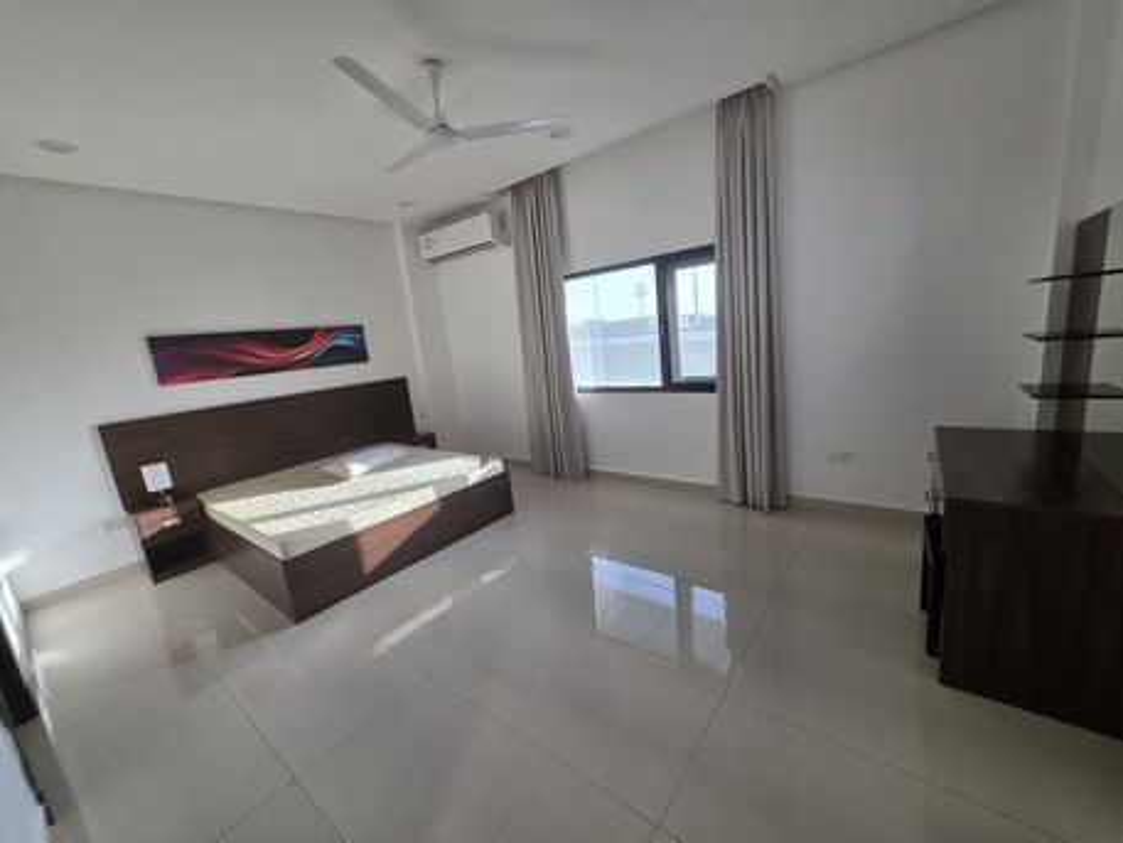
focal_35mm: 13
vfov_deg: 89.9
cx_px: 562
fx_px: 422
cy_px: 422
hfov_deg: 106.2
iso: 100
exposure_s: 1/100
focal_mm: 2.2
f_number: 1.9
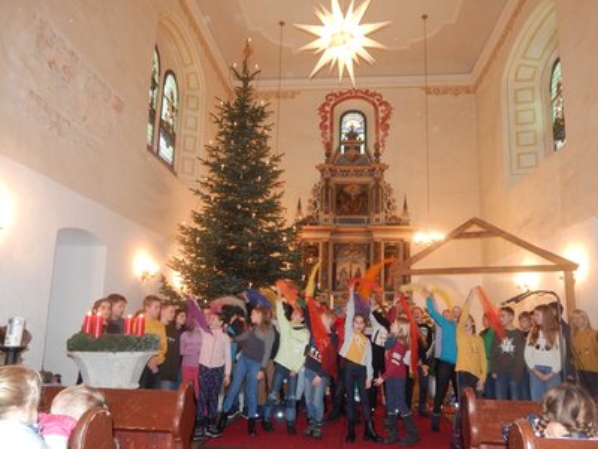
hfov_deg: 76.4
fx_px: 380
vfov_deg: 61.1
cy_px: 224
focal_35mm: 22
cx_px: 299
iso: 500
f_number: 3
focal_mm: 4
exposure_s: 1/30
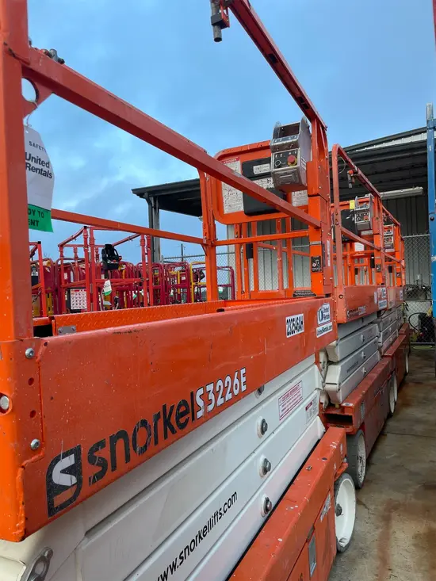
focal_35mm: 26
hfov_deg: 53.1
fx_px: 437
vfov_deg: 67.3
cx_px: 218
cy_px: 290
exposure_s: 1/168
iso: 32
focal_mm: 4.2
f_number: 1.6
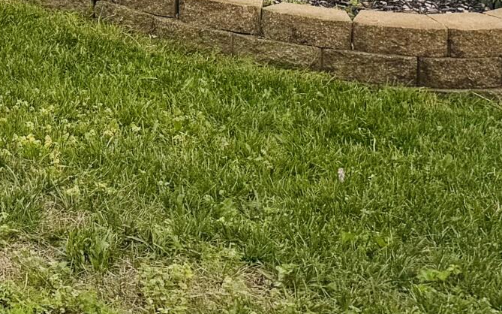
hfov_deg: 15.5
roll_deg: -0.6
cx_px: -417
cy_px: -353
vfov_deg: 10.4
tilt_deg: -2.6
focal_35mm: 114
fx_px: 1560
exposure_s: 1/491
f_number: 1.78
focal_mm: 6.76
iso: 80
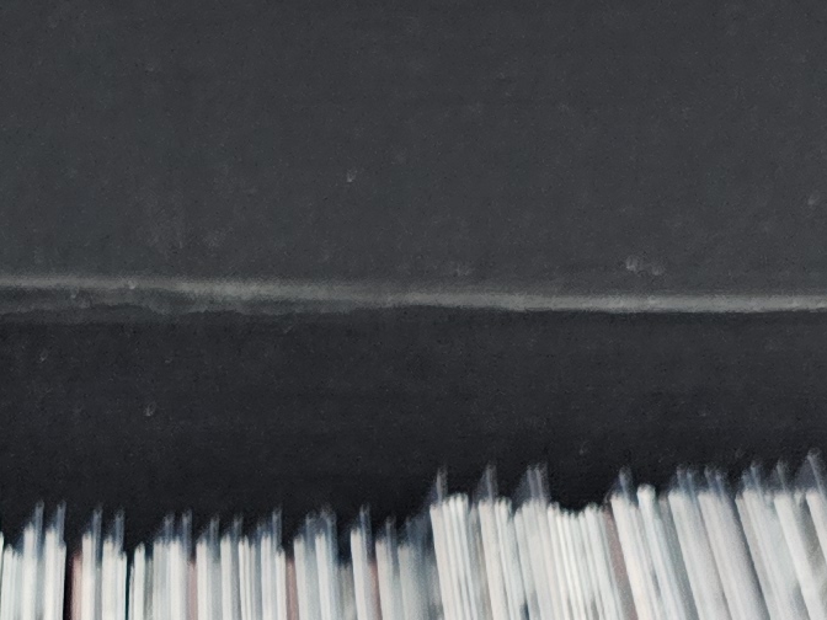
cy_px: 1580
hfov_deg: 13.9
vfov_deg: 9.4
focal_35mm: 137
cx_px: -199
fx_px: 3273
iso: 500
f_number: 1.7
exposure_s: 1/120
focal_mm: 6.3
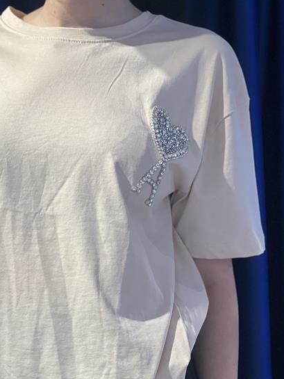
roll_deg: +1.2
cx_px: 85
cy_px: 274
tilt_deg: -4.1
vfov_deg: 17.3
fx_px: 1236
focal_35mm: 113
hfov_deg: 13.1
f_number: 2.8
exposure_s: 1/100
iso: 125
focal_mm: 9
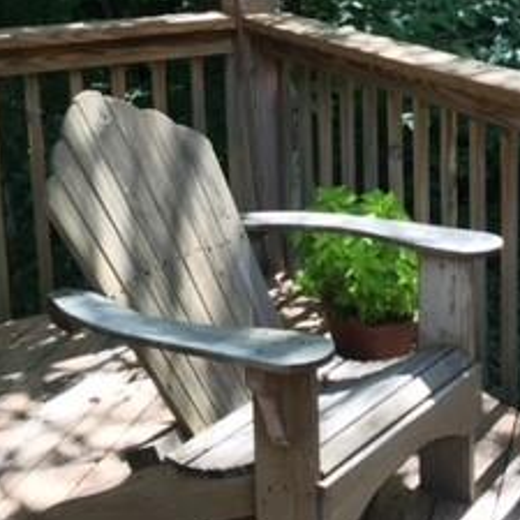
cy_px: 127
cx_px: 471
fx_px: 1241
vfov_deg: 23.4
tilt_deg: -12.4
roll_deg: -1.5
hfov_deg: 23.0
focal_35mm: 73
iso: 40
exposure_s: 1/120
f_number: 2.2
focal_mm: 4.15
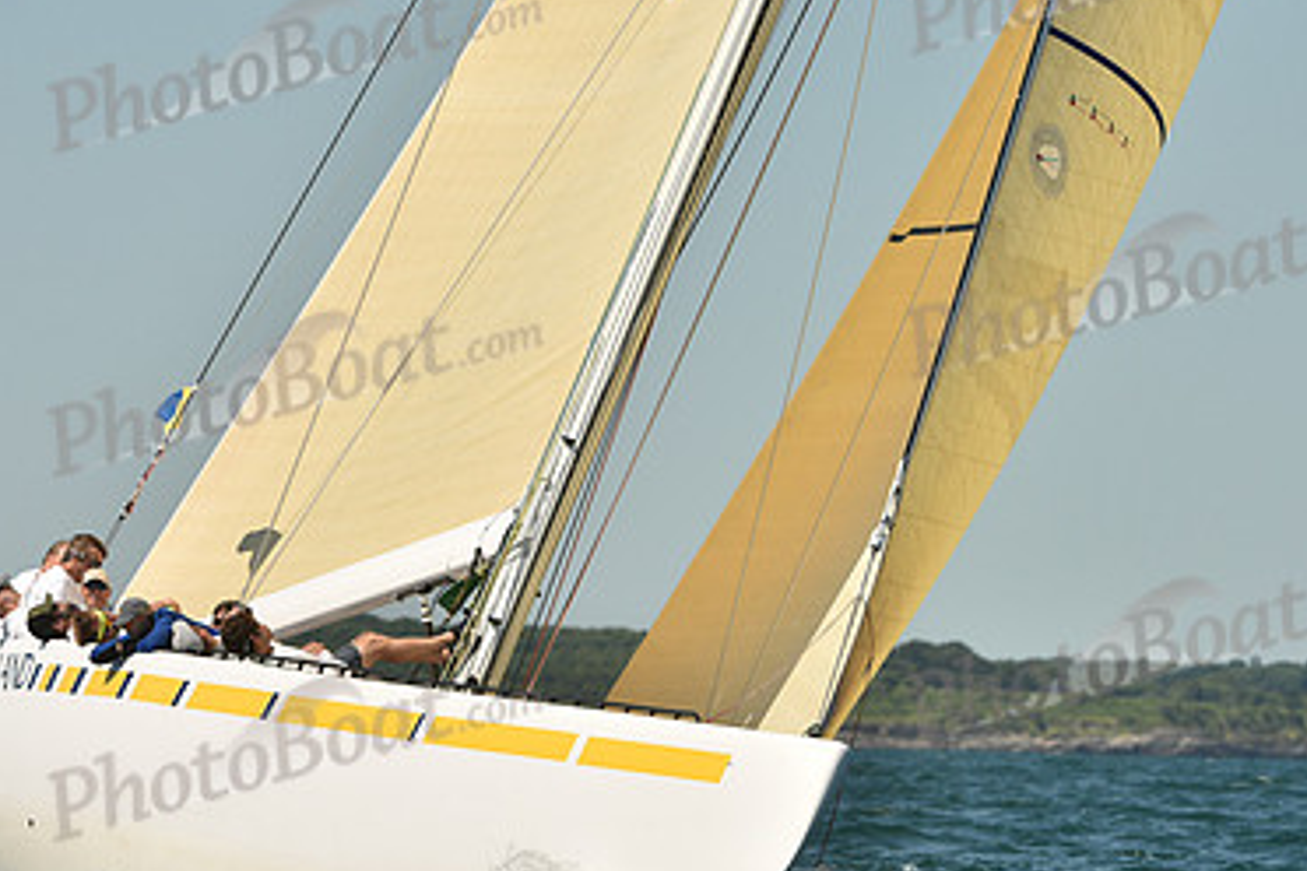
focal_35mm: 421
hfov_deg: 4.9
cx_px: 727
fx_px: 15283
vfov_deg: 3.3
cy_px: 518
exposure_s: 1/1250
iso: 250
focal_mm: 270
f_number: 7.1
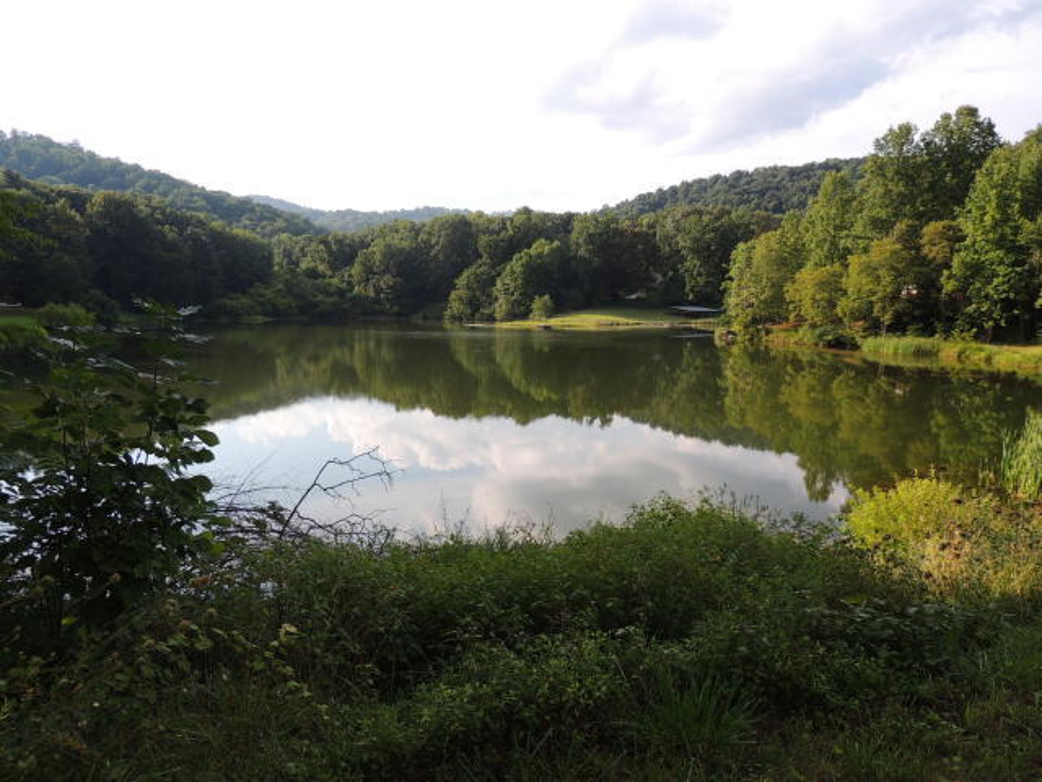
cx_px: 521
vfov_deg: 56.8
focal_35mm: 24
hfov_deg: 71.6
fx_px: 722
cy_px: 391
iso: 100
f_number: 3
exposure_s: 1/640
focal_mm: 4.3
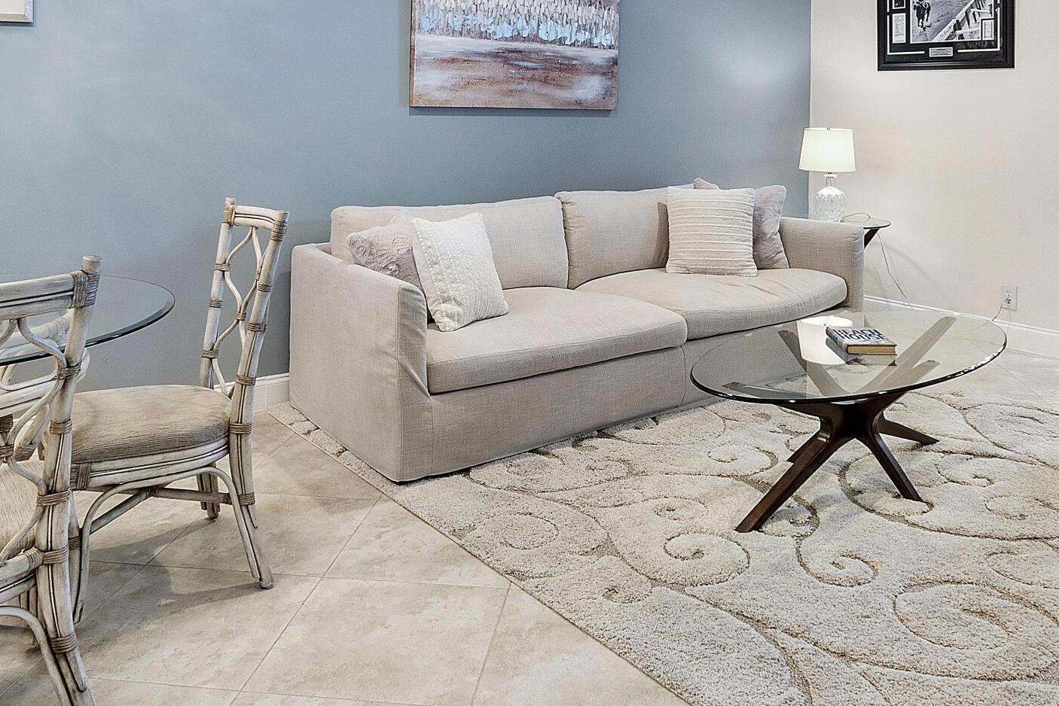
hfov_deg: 58.7
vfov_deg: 38.9
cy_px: 103
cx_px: 546
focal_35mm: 32
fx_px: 941
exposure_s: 1/2.5
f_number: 11
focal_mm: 10
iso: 160
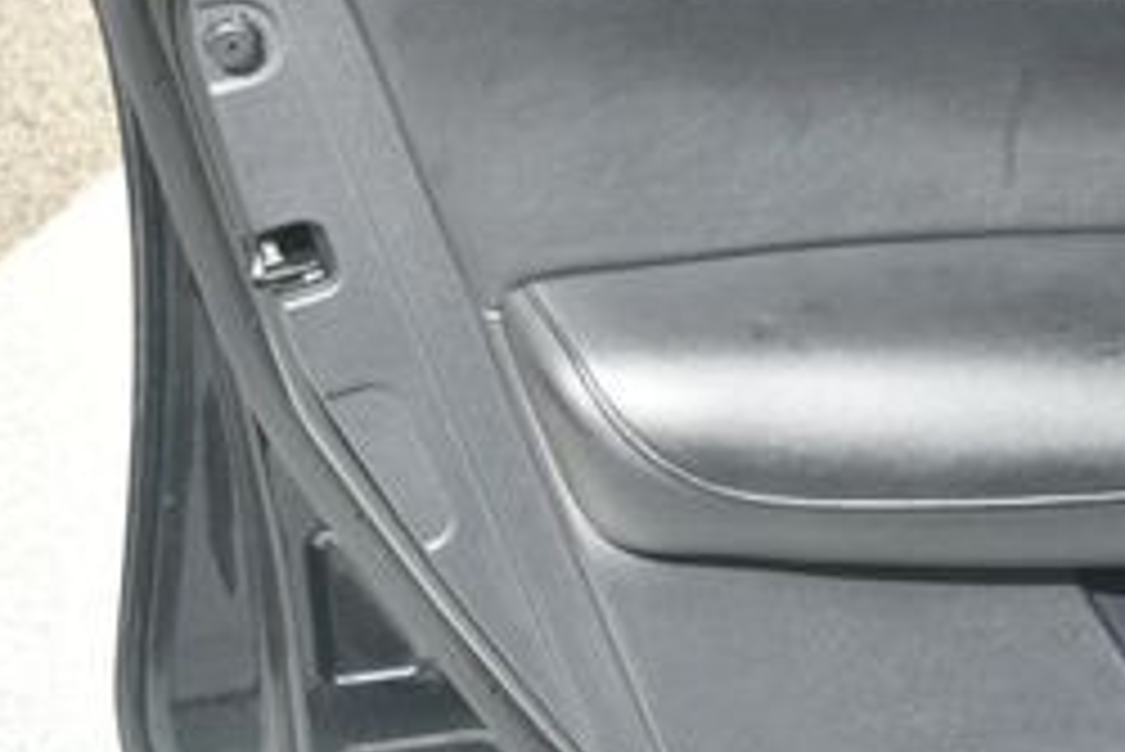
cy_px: 176
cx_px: 1274
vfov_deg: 15.6
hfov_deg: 22.0
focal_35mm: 87
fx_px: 2720
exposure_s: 1/160
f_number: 4
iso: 100
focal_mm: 23
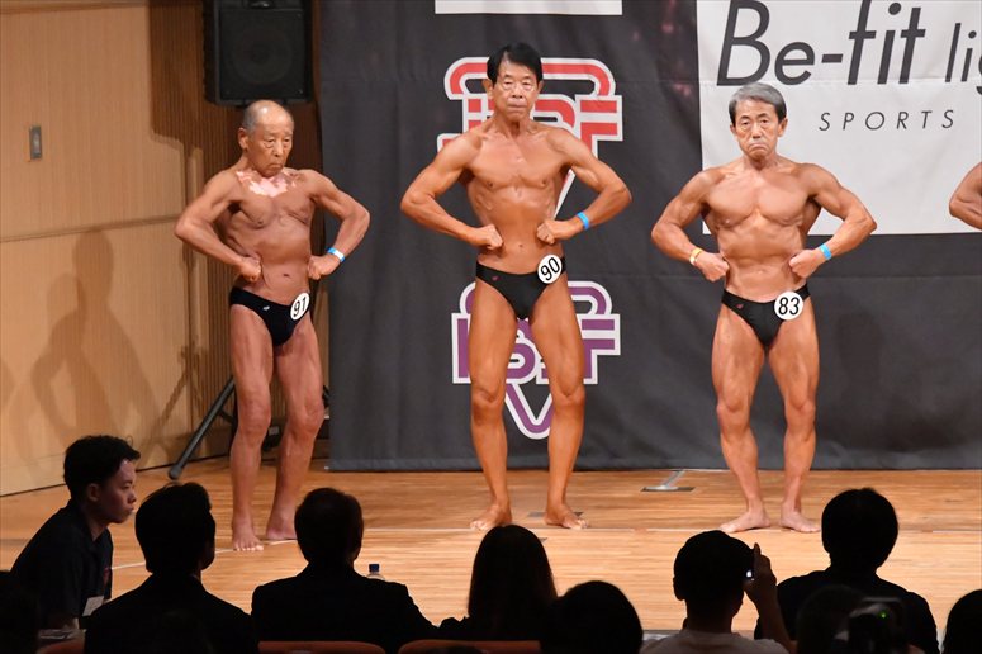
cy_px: 327
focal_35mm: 240
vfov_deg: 5.7
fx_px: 6544
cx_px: 491
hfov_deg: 8.6
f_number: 5.6
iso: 11400
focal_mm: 160
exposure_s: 1/400
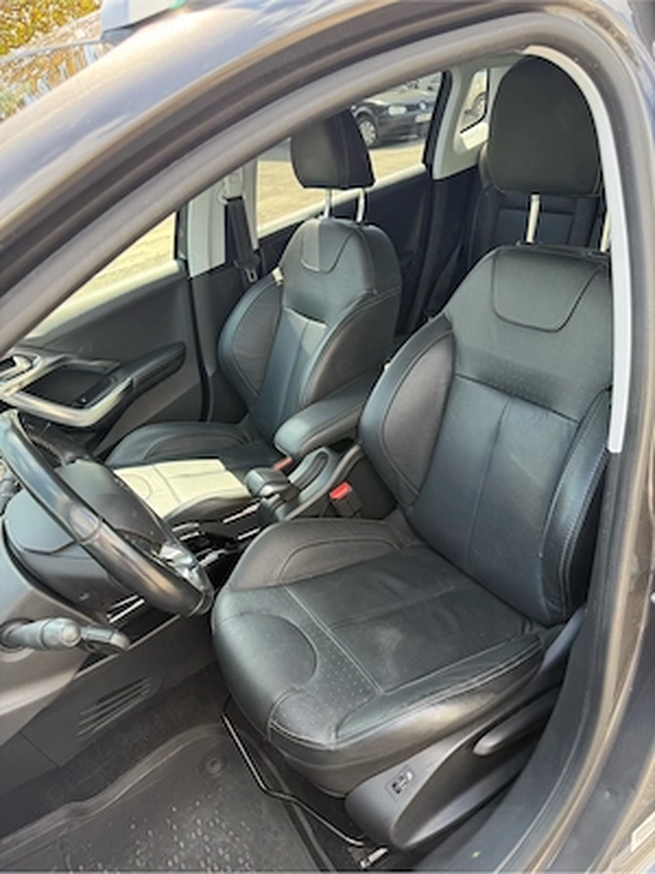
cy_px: 437
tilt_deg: -29.8
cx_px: 328
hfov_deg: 56.8
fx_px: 606
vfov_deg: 71.6
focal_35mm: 24
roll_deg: +10.4
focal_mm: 6.76
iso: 100
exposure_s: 1/288
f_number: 1.78
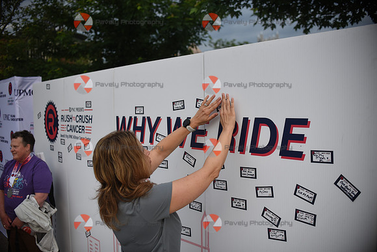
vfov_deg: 37.9
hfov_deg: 54.4
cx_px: 188
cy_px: 126
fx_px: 367
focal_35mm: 35
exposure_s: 1/800
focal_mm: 35
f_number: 4.5
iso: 640
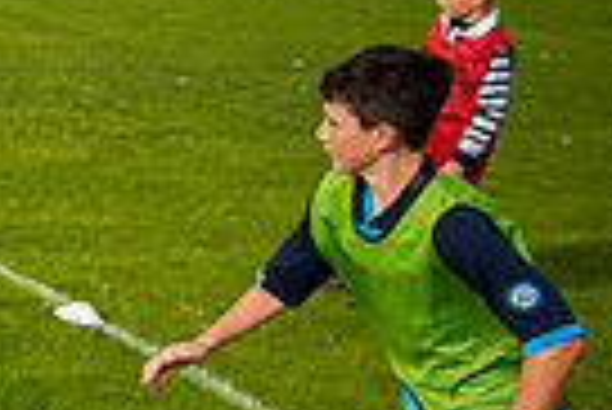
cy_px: 372
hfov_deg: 17.0
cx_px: -644
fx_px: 1447
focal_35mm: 85
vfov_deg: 15.9
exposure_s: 1/1250
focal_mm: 20
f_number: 4
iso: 250
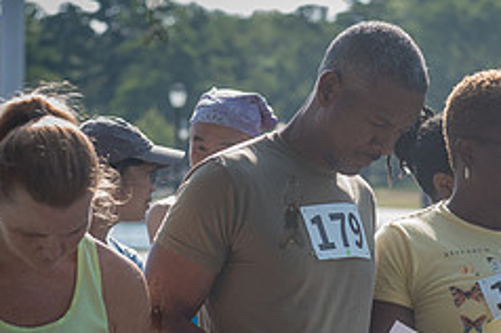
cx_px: 562
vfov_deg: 6.5
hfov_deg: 9.7
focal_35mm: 210
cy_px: 313
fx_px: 2918
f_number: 4.5
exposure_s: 1/800
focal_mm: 86
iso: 500
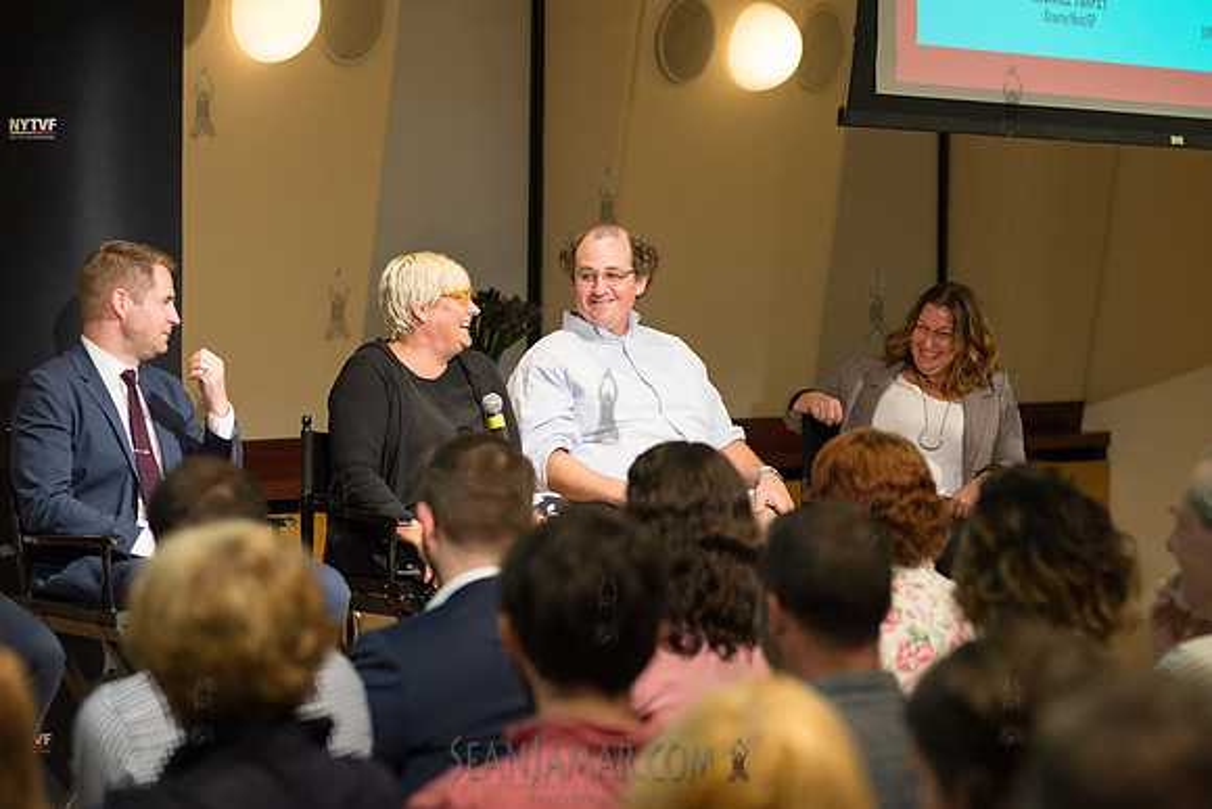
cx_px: 606
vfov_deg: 13.0
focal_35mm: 105
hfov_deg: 19.5
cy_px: 404
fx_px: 3536
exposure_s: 1/200
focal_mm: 105
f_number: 4
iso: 2500
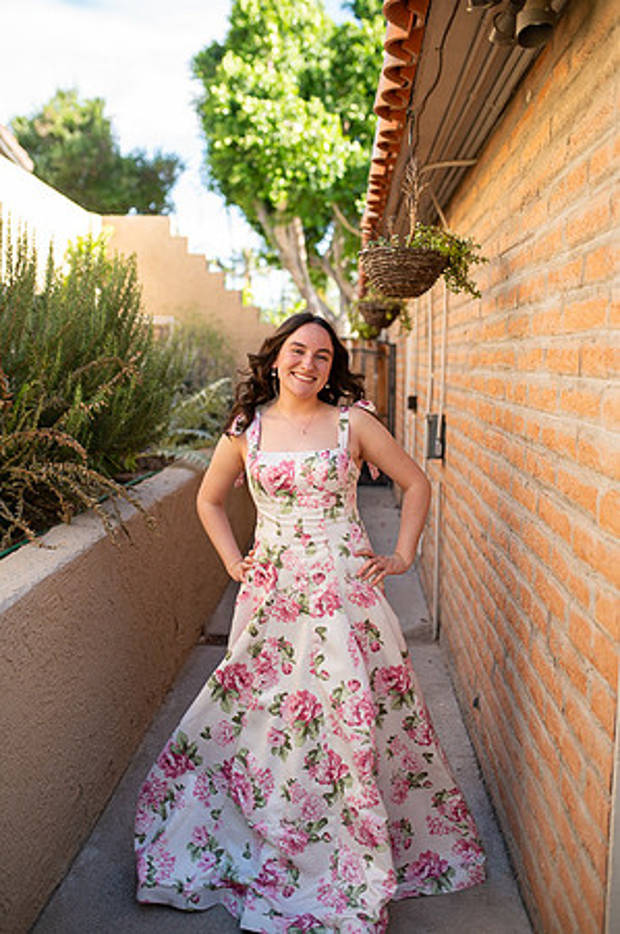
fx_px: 906
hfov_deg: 37.8
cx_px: 310
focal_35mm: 35
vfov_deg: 54.5
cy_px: 467
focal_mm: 35
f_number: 2
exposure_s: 1/640
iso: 100
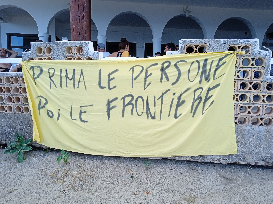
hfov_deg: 60.0
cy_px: 109
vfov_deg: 46.8
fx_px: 237
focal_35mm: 30
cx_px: 135
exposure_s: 1/183
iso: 111
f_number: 2.2
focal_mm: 3.43
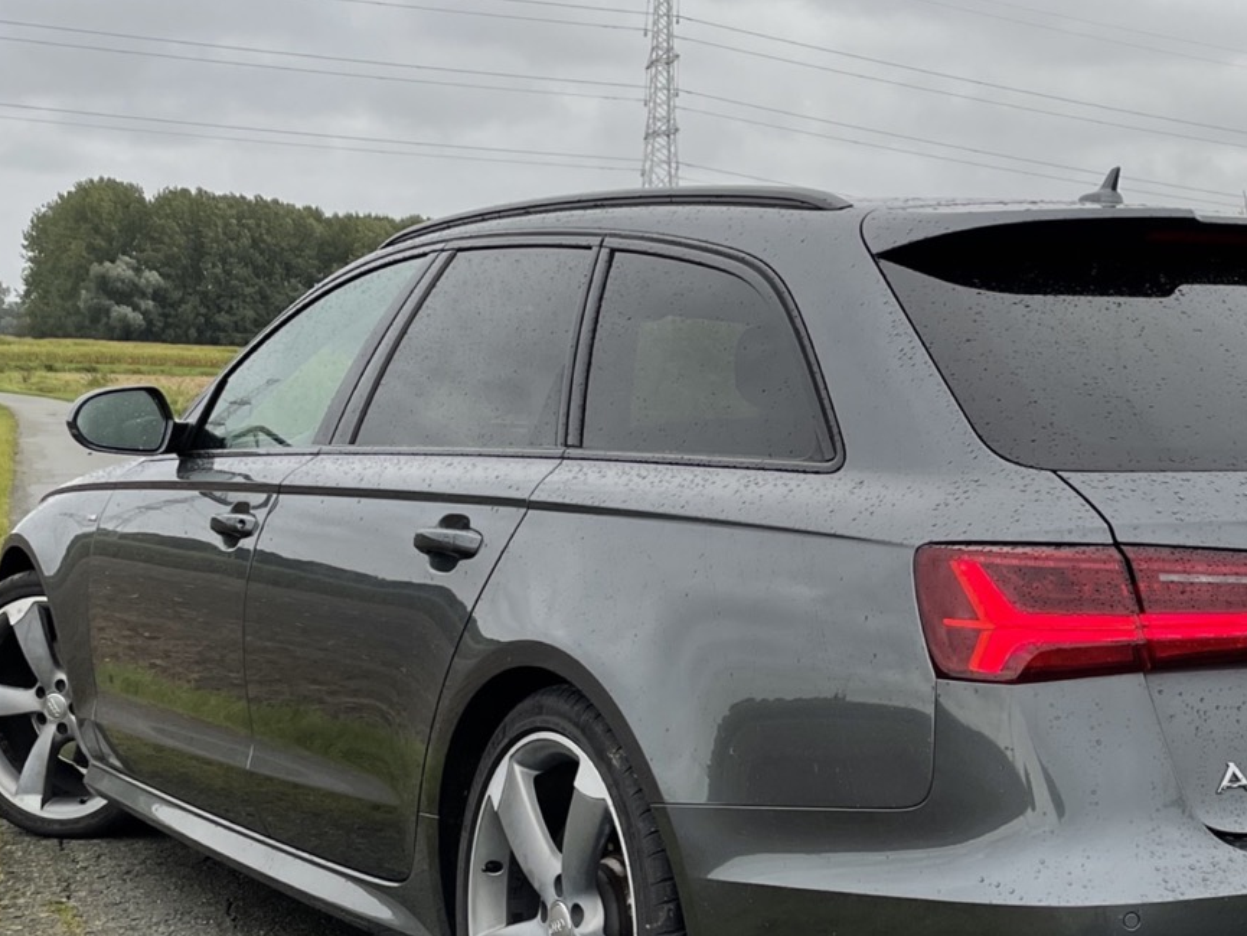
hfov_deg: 31.4
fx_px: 2162
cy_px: 589
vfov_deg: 24.4
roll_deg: -1.9
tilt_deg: -5.0
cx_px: 985
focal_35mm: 60
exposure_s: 1/369
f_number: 1.6
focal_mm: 4.2
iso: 32
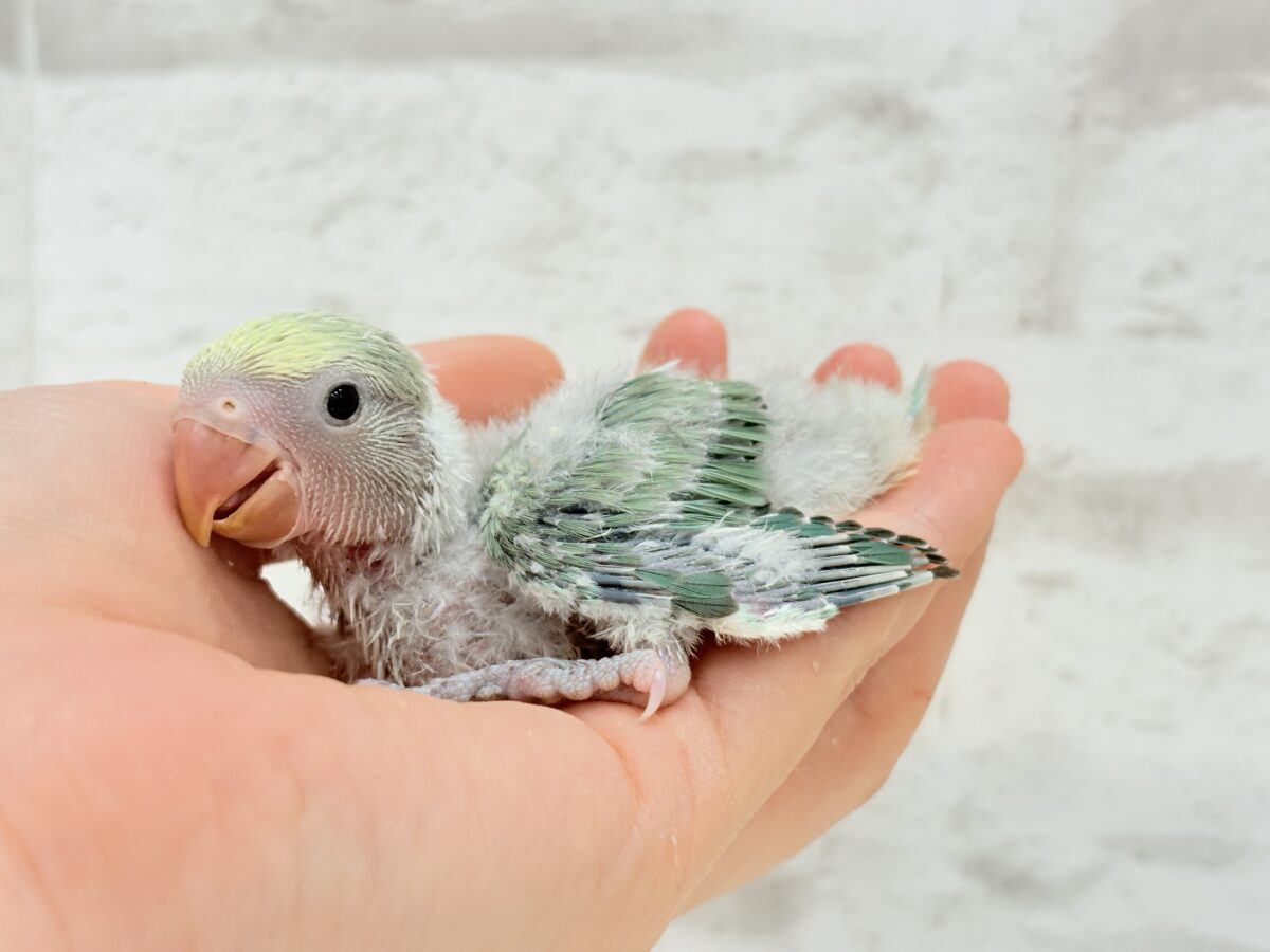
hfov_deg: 36.8
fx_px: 1908
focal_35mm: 52
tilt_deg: -7.1
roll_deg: -0.8
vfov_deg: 28.0
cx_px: 635
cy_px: 476
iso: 80
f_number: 1.6
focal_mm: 5.96
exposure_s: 1/100
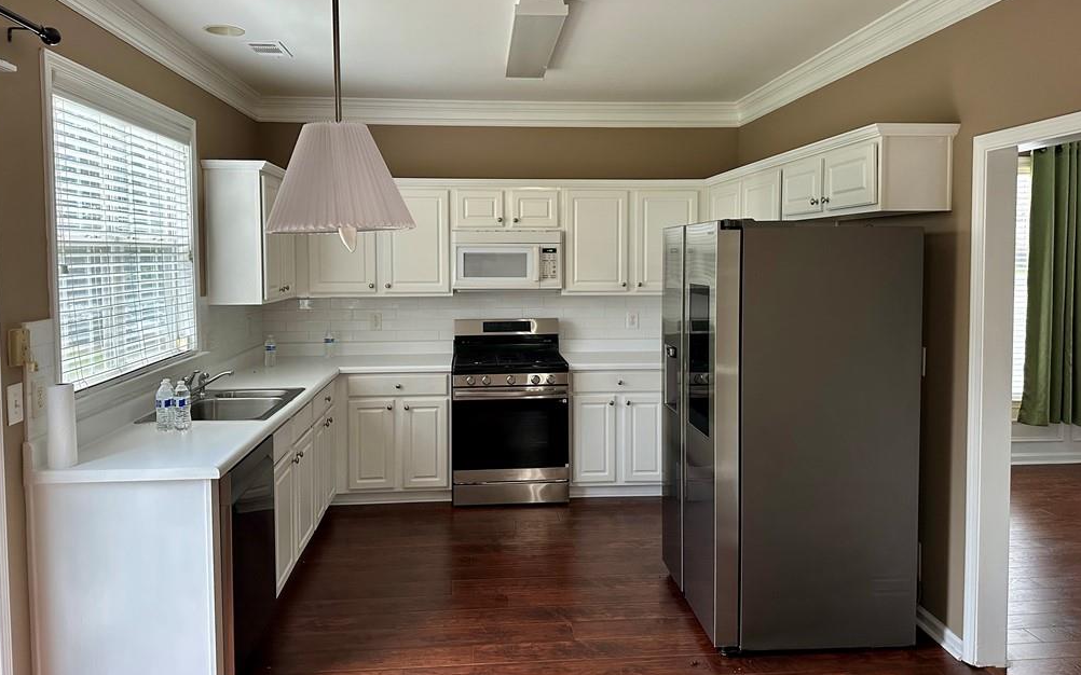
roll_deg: +0.0
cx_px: 538
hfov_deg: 70.4
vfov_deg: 47.4
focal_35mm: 26
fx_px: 766
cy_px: 288
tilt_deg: -3.5
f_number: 1.78
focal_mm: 6.86
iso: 320
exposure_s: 1/60
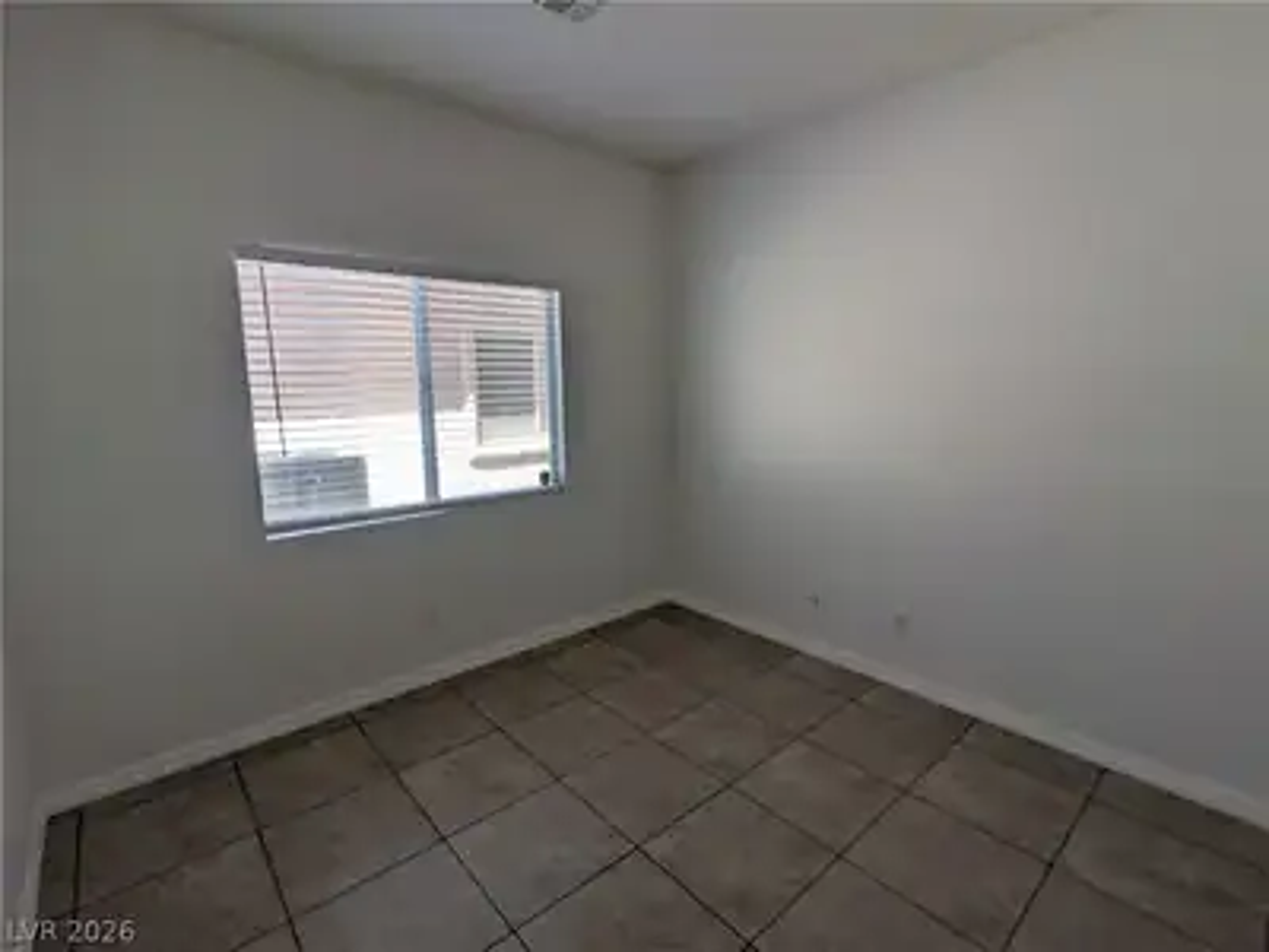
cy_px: 476
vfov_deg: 78.1
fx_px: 587
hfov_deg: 94.5
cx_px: 634
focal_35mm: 16
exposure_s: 1/139
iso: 51
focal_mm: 2.35
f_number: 2.2
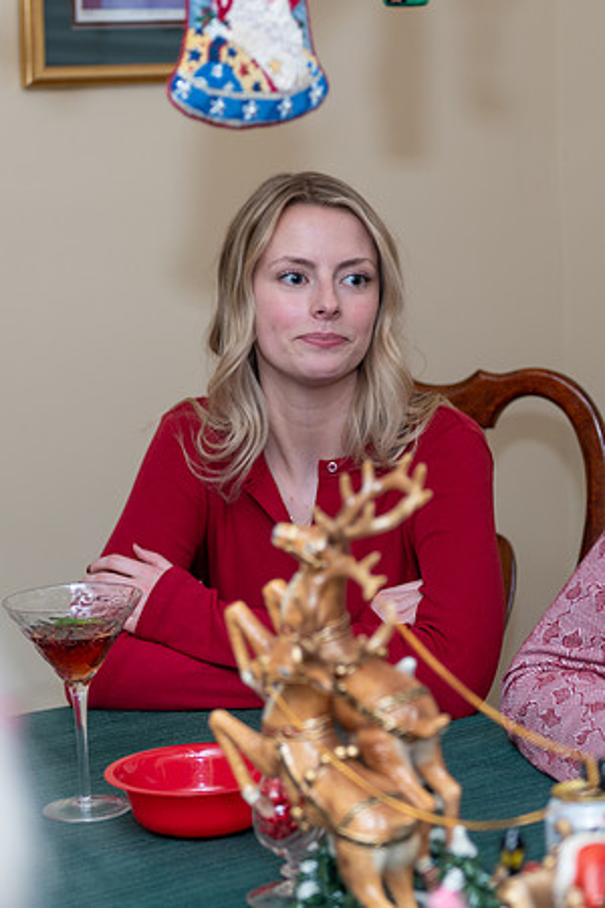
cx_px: 305
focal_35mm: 106
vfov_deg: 19.3
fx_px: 2666
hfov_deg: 12.9
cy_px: 374
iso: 100
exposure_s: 1/160
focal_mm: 60
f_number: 2.8
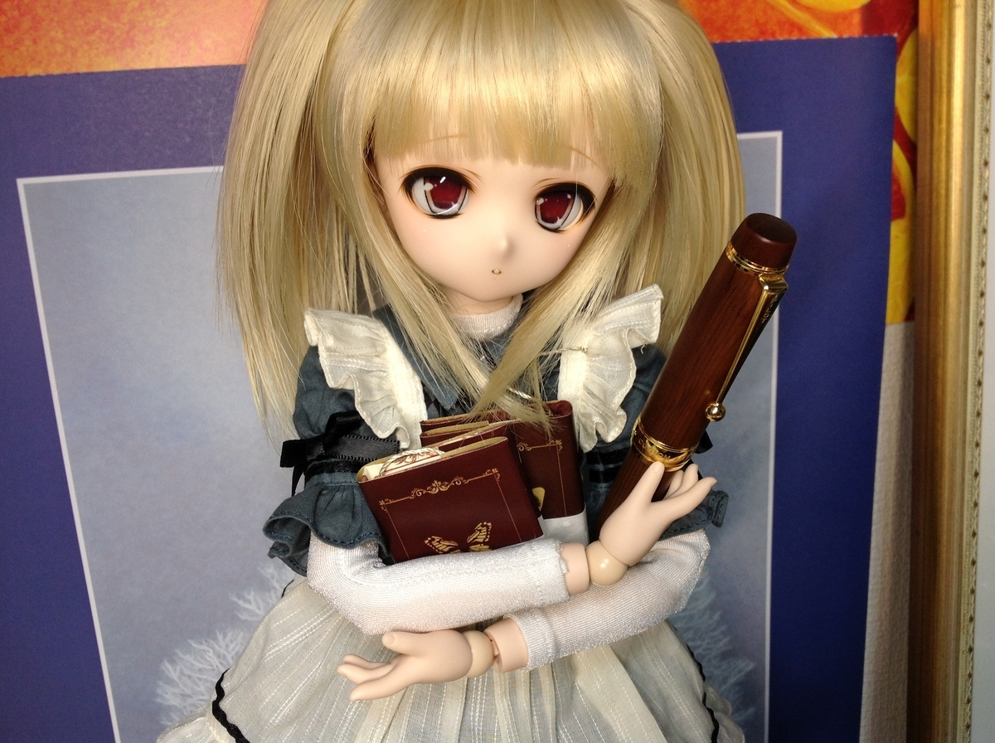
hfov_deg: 52.7
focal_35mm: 35
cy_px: 372
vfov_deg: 40.6
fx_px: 1004
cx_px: 498
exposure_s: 1/30
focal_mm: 4.28
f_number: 2.4
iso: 50
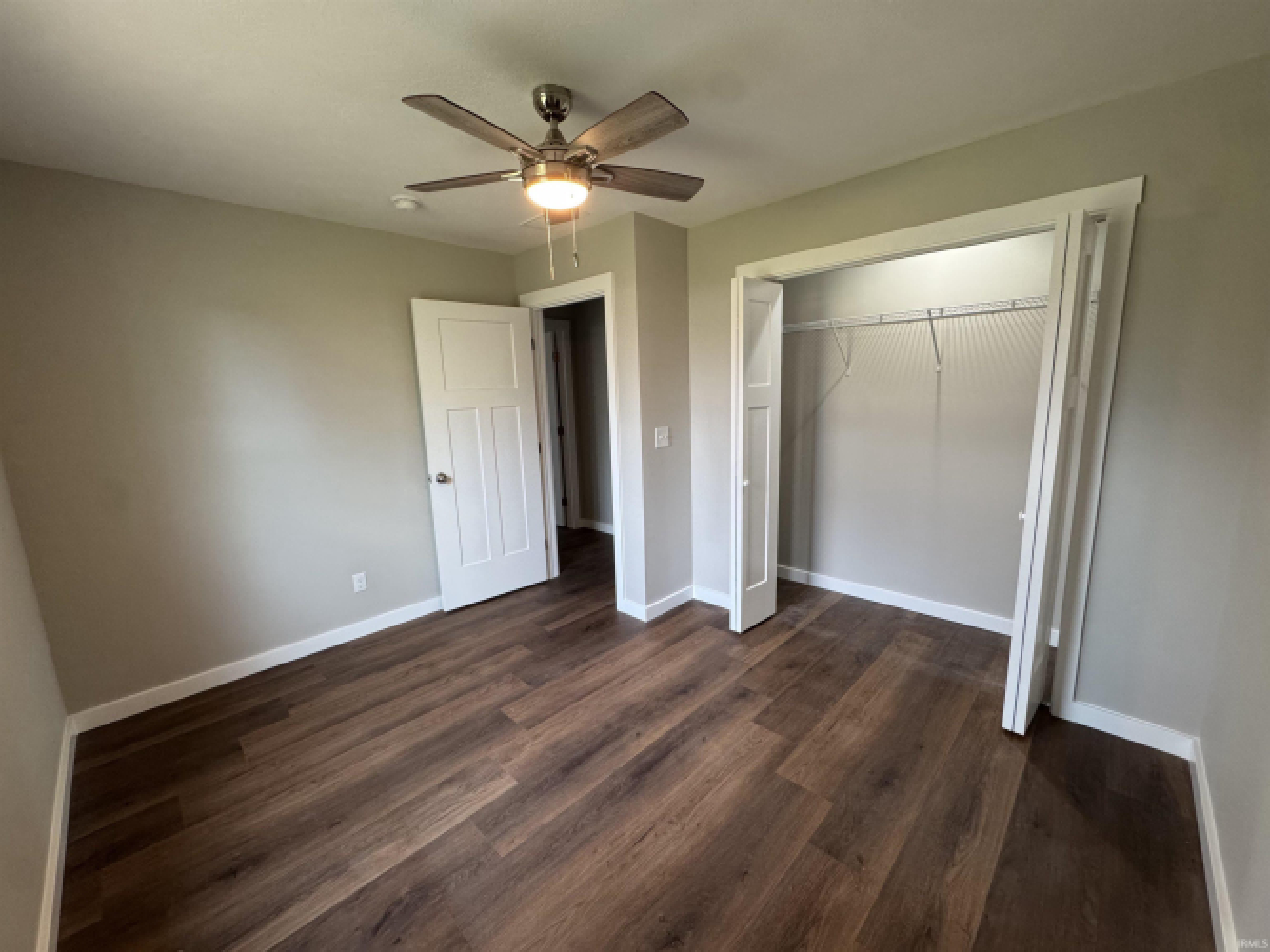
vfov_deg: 85.7
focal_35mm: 14
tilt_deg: -10.1
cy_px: 476
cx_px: 635
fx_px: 514
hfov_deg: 102.1
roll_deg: +2.2
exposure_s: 1/120
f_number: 2.2
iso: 250
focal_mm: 2.22
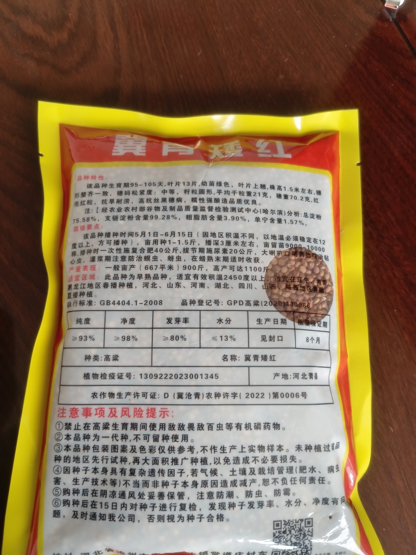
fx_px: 369
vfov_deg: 73.9
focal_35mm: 23
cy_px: 278
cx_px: 208
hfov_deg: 58.9
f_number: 1.88
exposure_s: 1/50
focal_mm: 5.5
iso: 519
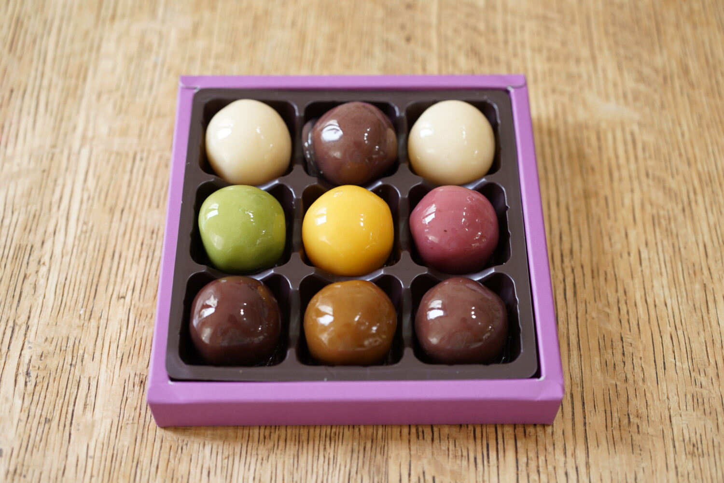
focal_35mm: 50
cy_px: 242
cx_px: 362
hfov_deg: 39.6
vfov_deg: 27.0
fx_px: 1005
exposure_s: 1/25
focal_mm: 50
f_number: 3.5
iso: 250
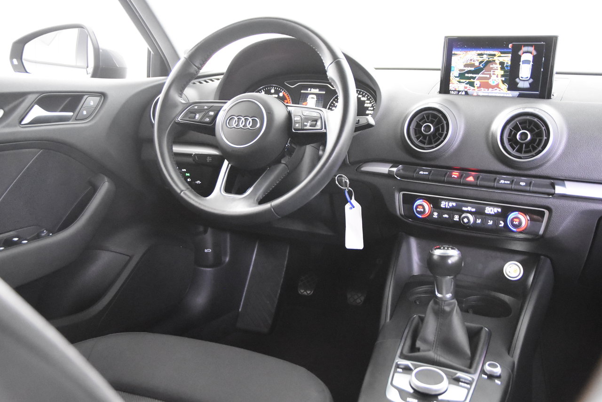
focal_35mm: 36
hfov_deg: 53.1
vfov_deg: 36.9
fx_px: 602
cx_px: 301
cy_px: 201
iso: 9000
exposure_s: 1/40
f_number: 3
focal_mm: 24
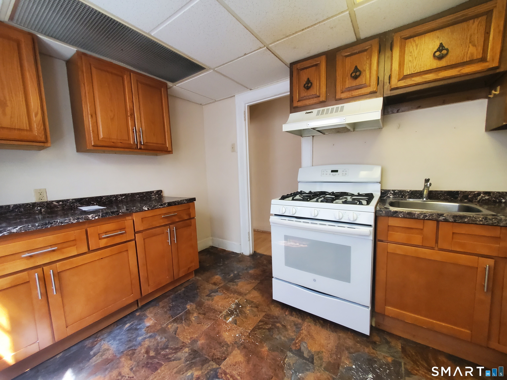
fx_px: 190
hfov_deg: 106.2
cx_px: 254
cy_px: 190
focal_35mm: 13
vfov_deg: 89.9
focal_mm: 1.8
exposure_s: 1/60
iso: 250
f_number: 2.2
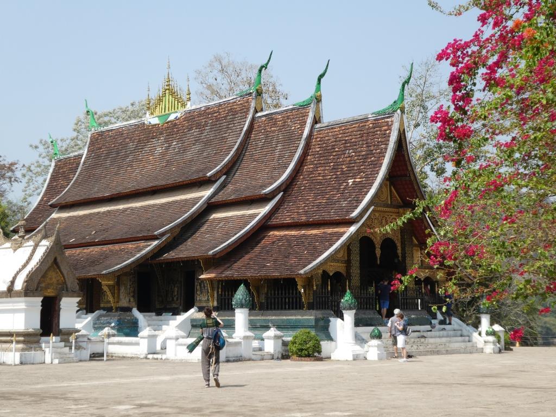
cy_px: 208
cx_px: 278
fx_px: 916
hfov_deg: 33.8
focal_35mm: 57
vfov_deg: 25.7
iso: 80
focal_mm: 10.3
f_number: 4.2
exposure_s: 1/400
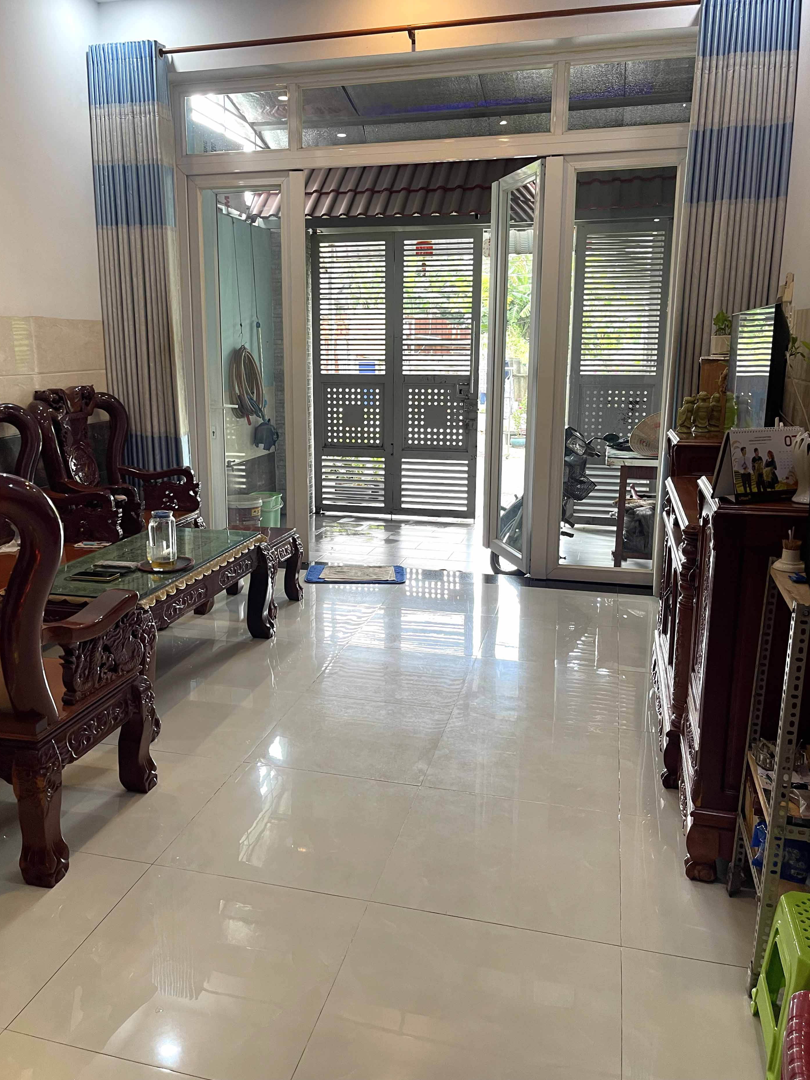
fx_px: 842
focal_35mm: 27
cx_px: 373
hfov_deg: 51.3
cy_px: 500
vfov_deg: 65.2
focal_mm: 5.1
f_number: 1.6
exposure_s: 1/50
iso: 64
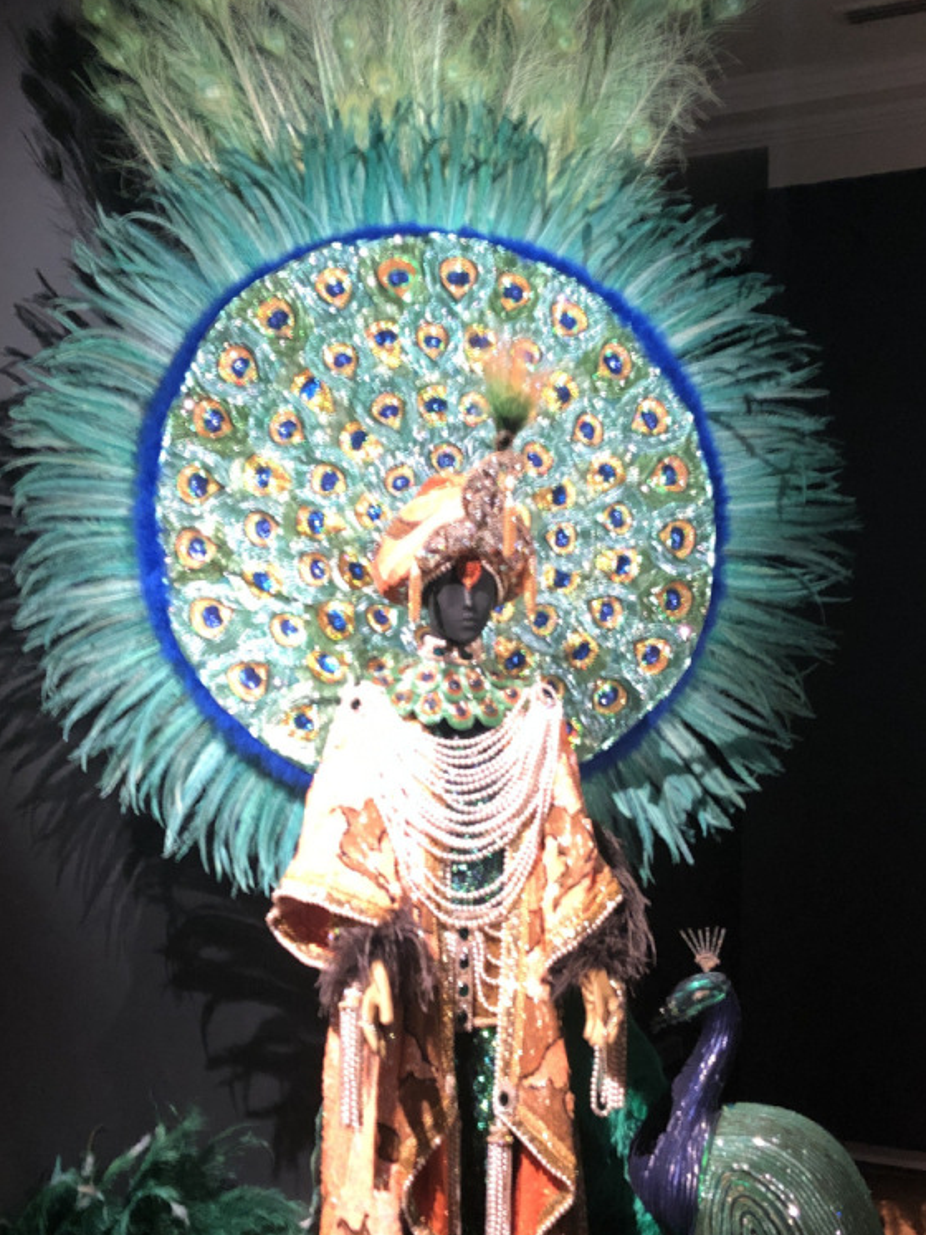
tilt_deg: +1.6
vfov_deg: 41.9
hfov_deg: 32.2
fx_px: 1605
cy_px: 729
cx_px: 503
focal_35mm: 45
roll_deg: -1.8
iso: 100
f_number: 1.8
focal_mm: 3.99
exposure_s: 1/9
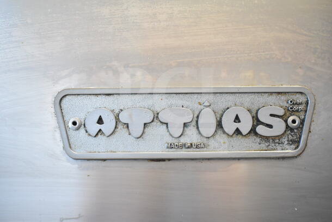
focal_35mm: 51
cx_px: 166
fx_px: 470
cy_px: 111
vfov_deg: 26.5
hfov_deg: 38.9
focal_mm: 34
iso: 1800
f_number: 4.5
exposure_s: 1/50
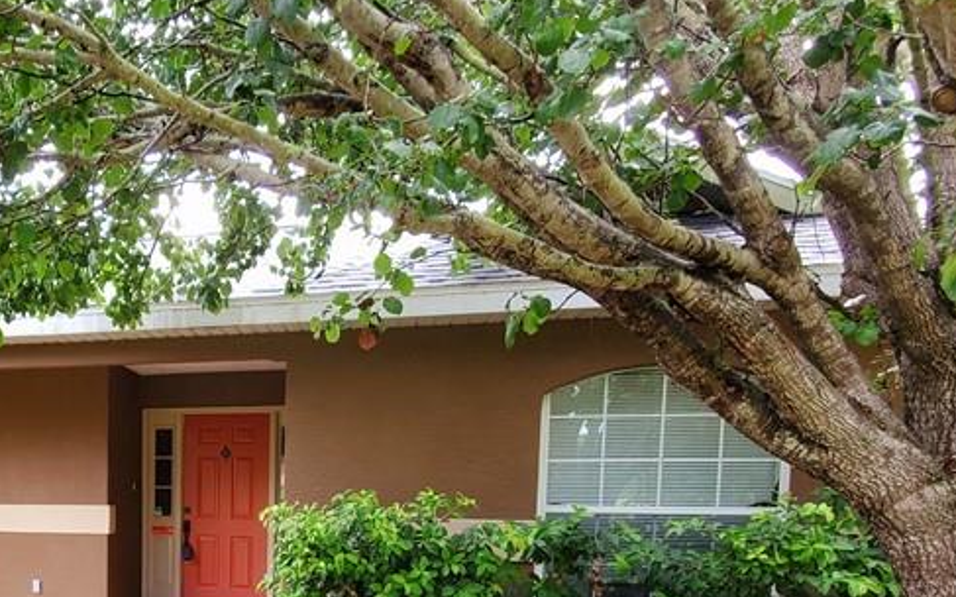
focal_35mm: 29
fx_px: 755
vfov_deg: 39.6
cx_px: 137
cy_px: 552
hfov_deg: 57.6
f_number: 2.2
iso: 80
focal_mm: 1.8
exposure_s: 1/59
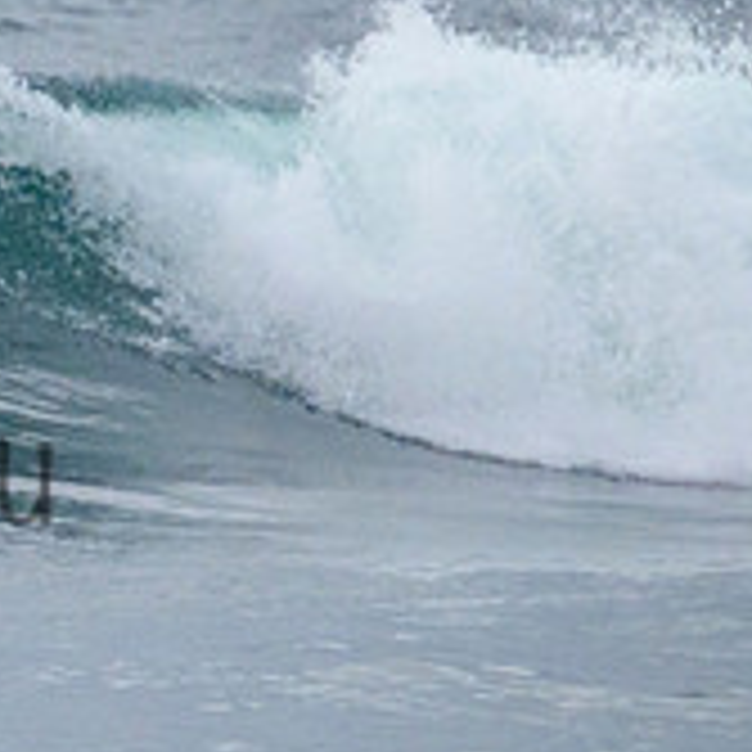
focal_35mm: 3249
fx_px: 79854
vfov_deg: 0.5
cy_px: 276
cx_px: -311
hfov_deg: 0.5
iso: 1800
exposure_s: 1/2000
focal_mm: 800
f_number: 11
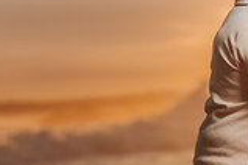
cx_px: 168
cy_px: 203
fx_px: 1453
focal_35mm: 211
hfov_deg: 9.7
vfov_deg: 6.5
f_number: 1.4
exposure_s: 1/8000
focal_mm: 58
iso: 100
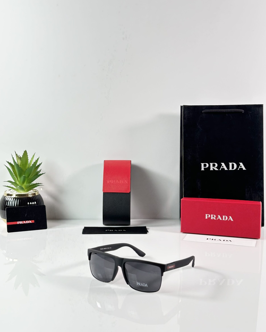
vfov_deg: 36.6
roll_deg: -0.6
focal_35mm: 51
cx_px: 132
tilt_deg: -6.3
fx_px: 502
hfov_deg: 29.7
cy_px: 152
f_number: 1.78
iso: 64
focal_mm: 6.86
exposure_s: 1/50
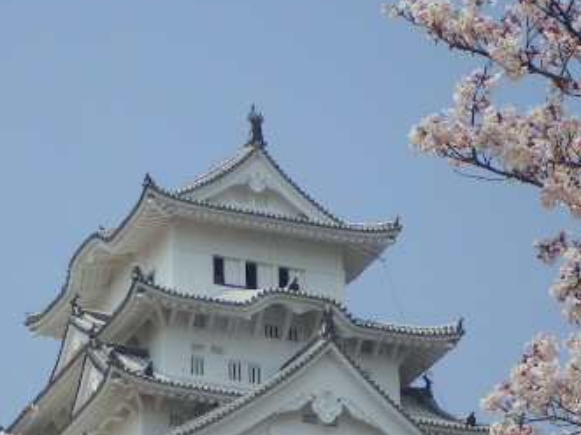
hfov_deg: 11.1
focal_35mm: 178
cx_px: 223
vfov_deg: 8.3
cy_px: 340
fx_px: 2986
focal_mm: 16.5
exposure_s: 1/800
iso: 125
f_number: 6.2
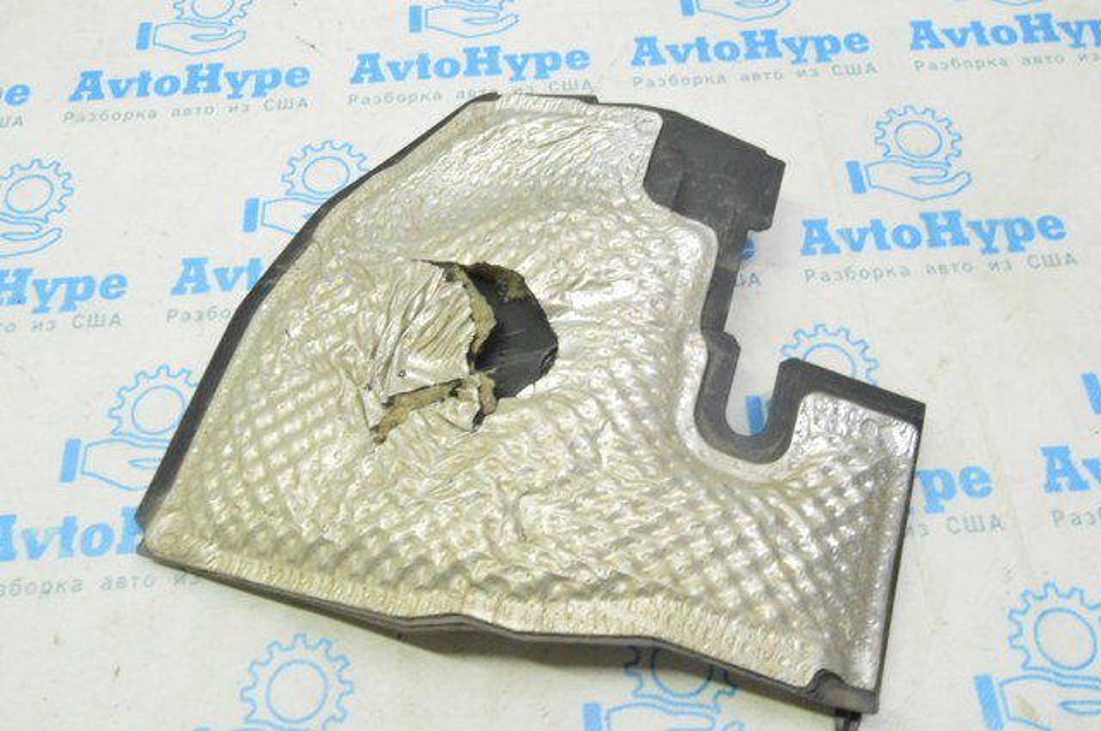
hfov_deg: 62.0
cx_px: 550
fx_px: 916
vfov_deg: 43.5
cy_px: 366
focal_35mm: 30
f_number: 20
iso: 6400
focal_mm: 20
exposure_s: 1/20
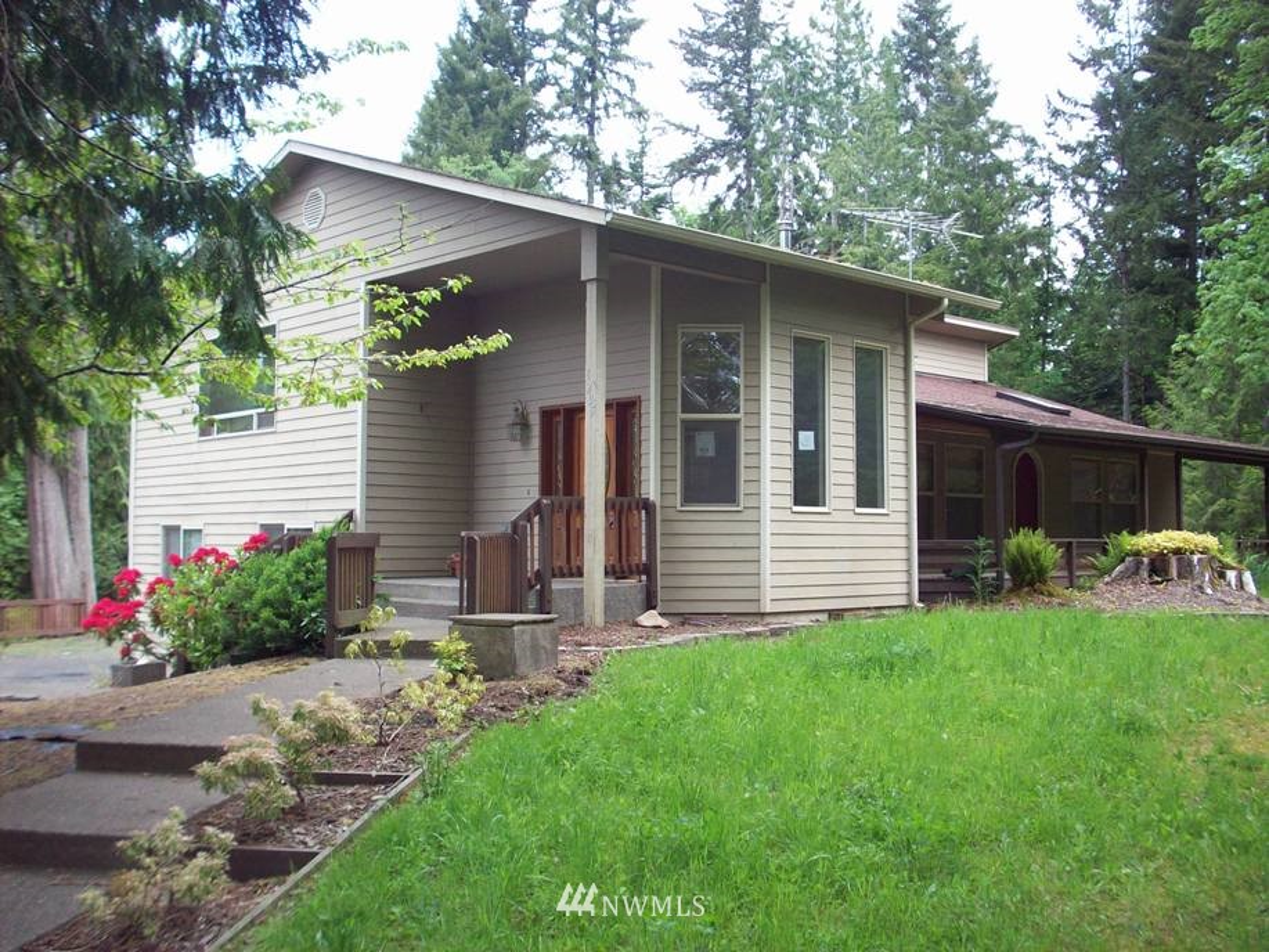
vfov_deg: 38.7
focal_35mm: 37
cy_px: 476
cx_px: 634
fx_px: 1357
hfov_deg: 50.1
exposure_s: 1/130
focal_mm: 6.2
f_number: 2.8
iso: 80
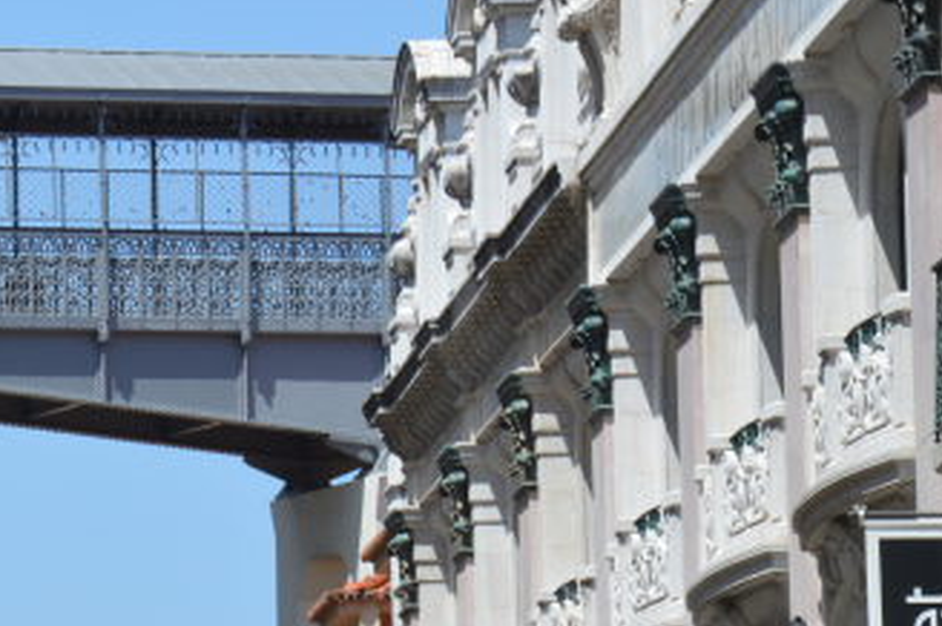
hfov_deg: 5.4
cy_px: 382
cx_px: -98
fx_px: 10044
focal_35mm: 384
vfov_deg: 3.6
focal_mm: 105
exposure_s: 1/250
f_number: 8
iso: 100
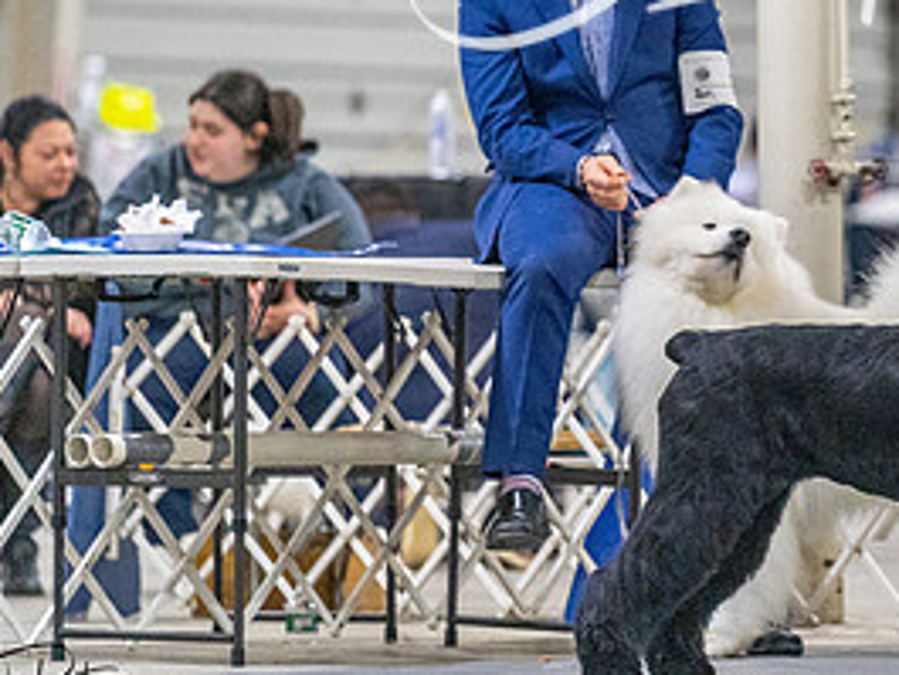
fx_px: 10757
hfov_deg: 4.8
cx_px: 899
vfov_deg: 3.6
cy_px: 110
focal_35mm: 414
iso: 6400
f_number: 3.2
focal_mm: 197
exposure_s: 1/320
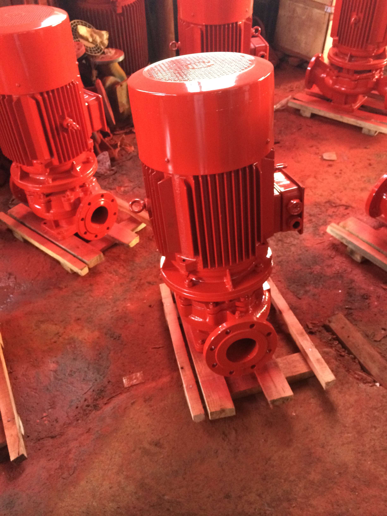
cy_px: 258
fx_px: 447
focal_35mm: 30
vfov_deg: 60.0
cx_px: 194
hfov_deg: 46.8
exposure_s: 1/15
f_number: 2.2
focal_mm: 4.12
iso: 400
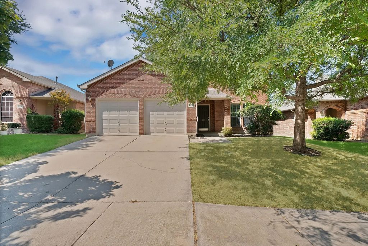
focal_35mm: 16
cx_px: 184
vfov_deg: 73.8
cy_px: 123
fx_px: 164
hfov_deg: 96.7
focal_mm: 16
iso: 640
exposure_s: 1/160
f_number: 9
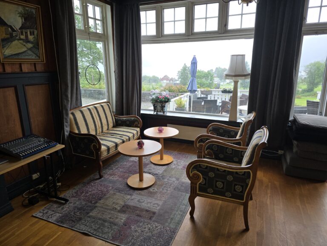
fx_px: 217
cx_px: 164
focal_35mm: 23
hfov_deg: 73.9
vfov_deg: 58.9
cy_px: 123
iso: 80
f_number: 1.7
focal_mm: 6.3
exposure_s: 1/50
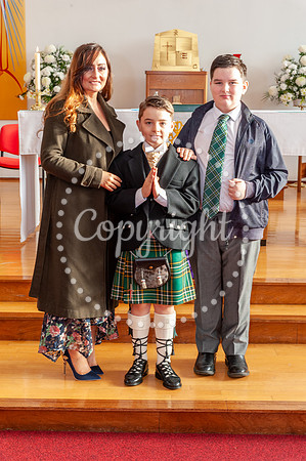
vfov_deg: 32.4
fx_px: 792
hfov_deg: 21.9
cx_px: 153
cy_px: 230
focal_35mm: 62
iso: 1250
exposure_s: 1/40
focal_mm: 62
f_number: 10
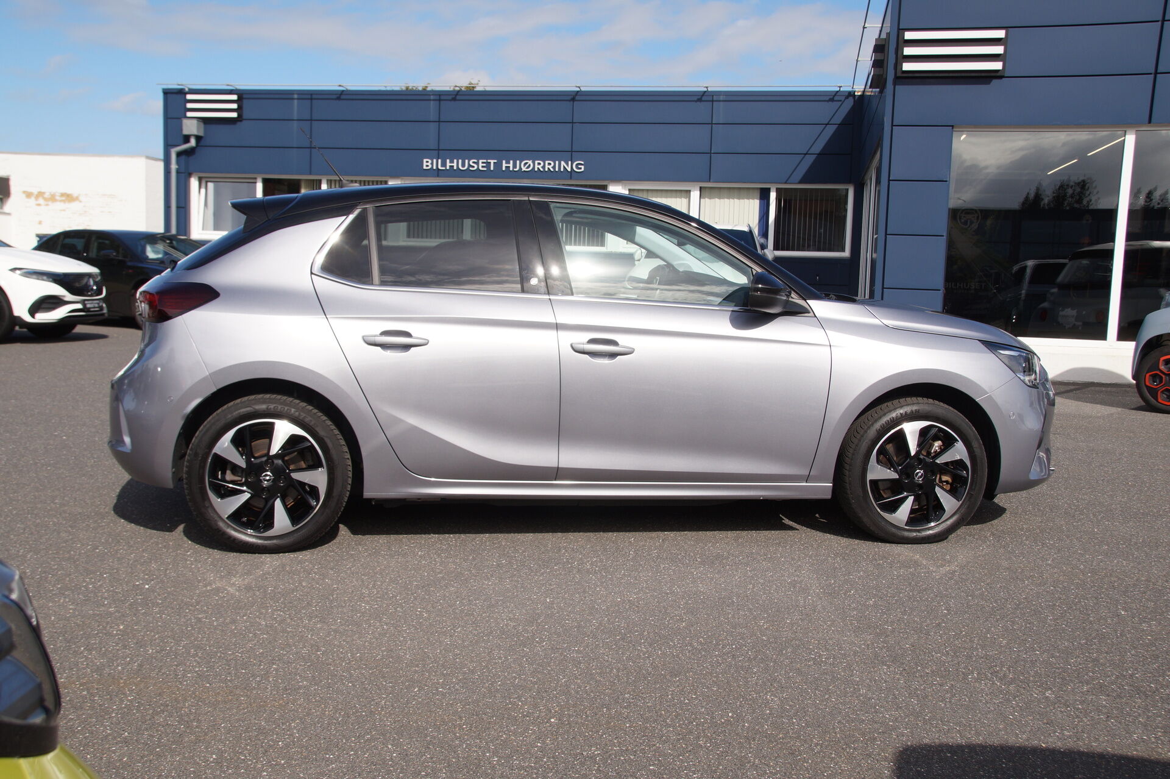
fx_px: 1169
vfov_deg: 36.8
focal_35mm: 36
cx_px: 585
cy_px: 390
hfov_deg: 53.2
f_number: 8
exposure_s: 1/320
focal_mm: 24
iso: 100
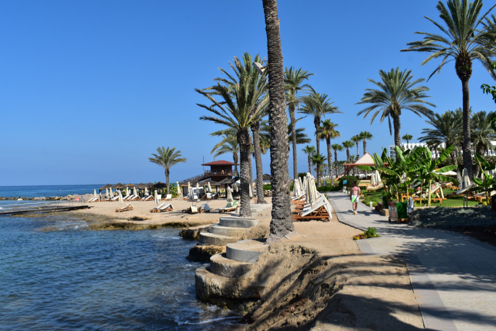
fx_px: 455
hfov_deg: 57.2
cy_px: 166
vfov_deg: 40.0
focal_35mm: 33
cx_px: 248
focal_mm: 22
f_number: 11
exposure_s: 1/500
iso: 250
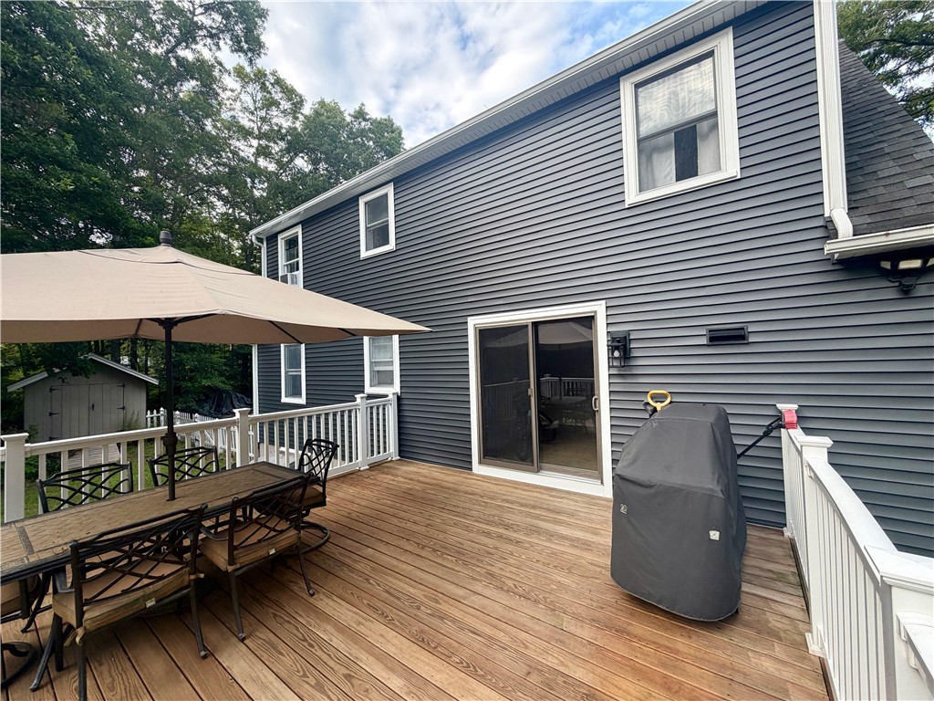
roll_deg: +1.8
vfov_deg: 85.7
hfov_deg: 102.1
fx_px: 378
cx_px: 467
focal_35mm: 14
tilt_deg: +1.4
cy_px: 350
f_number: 2.2
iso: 40
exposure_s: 1/214
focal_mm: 2.22
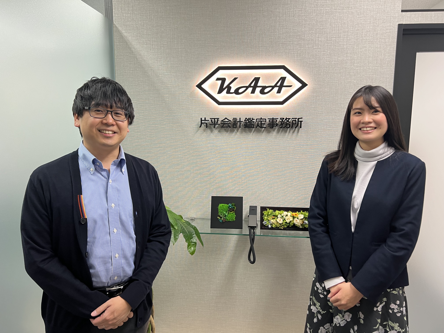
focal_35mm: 26
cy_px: 166
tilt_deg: -6.6
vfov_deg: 53.1
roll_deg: +0.5
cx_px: 222
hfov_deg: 67.3
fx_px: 333
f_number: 1.5
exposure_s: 1/50
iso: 64
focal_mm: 5.7
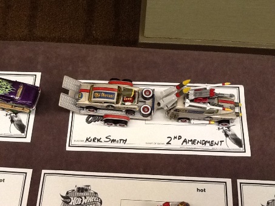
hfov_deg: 42.9
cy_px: 103
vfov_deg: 32.9
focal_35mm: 44
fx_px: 350
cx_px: 138
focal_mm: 2.03
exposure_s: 1/30
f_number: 2.4
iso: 160
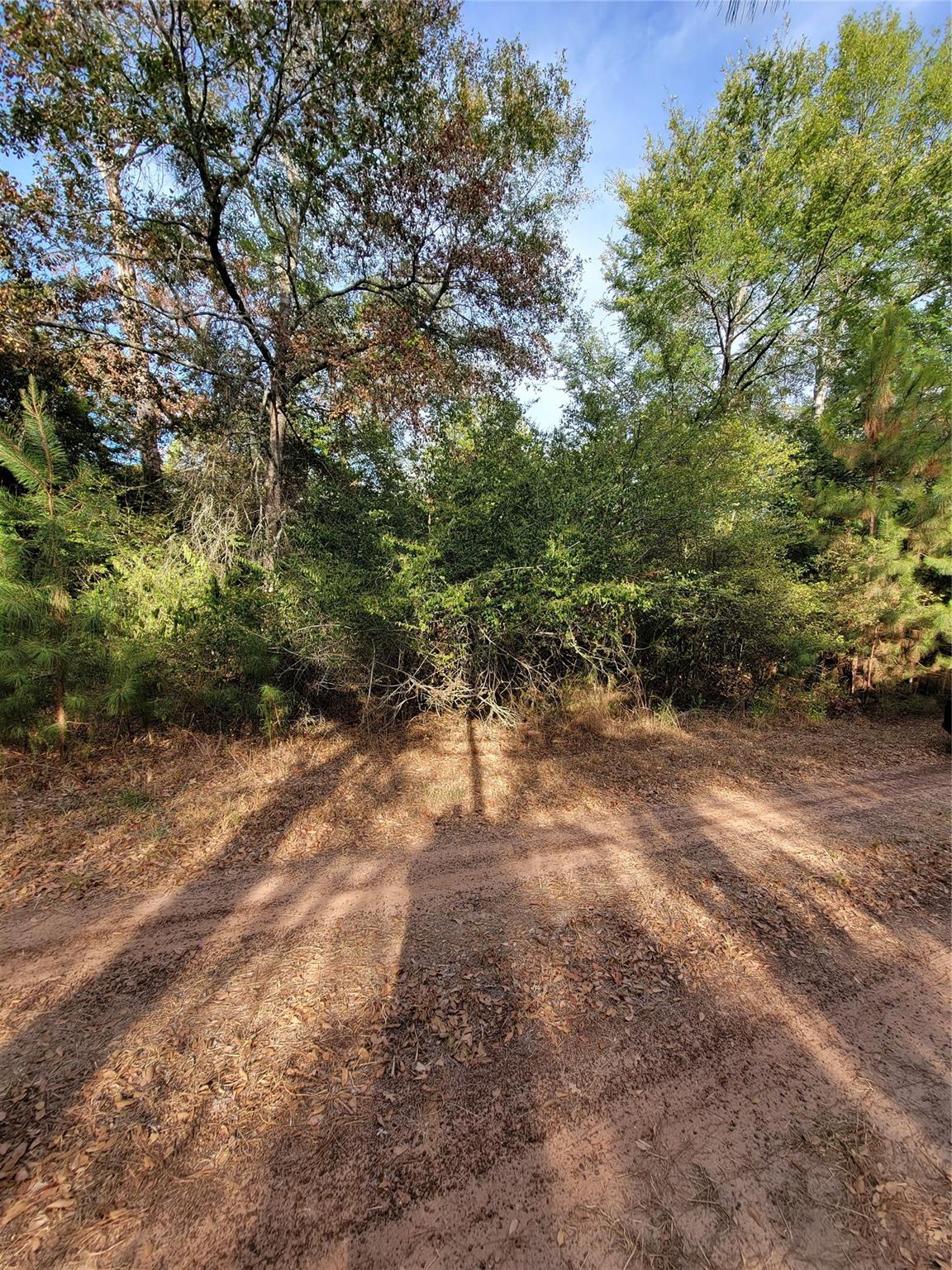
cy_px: 635
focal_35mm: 13
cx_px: 476
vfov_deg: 106.2
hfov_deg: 89.9
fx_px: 477
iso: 50
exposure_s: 1/300
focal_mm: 2.2
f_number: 2.2
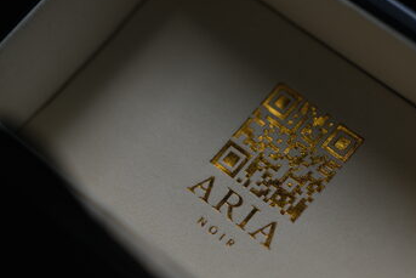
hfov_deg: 17.7
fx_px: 1329
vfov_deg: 11.9
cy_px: 172
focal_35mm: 115
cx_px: 283
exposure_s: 1/2000
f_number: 1.2
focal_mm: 56
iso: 125
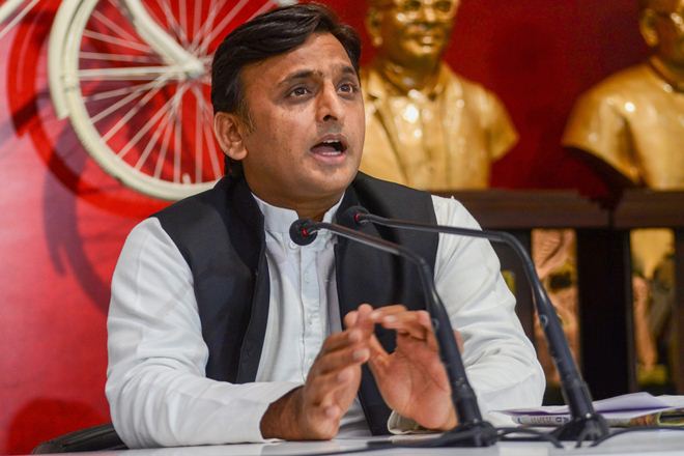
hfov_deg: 19.5
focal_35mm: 105
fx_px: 1995
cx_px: 342
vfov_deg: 13.0
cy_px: 228
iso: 800
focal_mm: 70
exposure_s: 1/60
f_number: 4.5
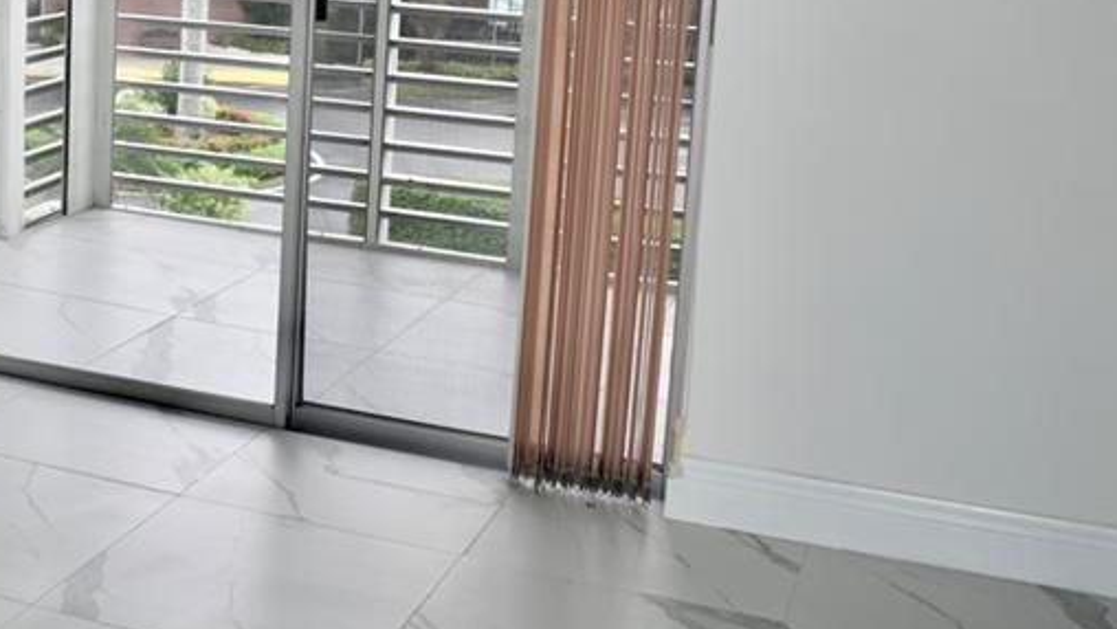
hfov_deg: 34.8
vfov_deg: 20.8
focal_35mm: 57
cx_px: 145
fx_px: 1689
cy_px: 103
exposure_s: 1/200
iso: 100
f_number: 3.5
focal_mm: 18
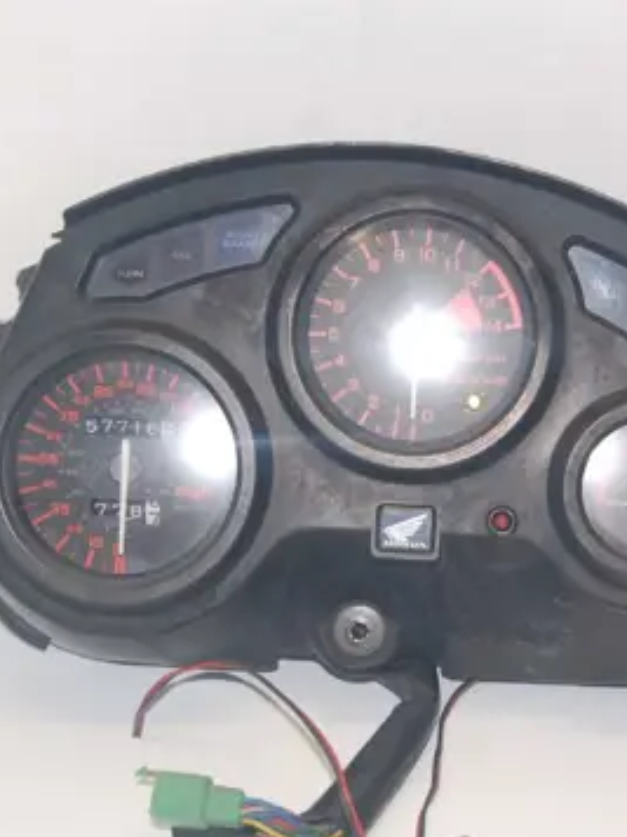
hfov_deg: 14.6
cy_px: 421
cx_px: 412
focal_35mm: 101
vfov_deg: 19.4
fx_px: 2439
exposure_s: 1/60
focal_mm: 46
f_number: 5.3
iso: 400
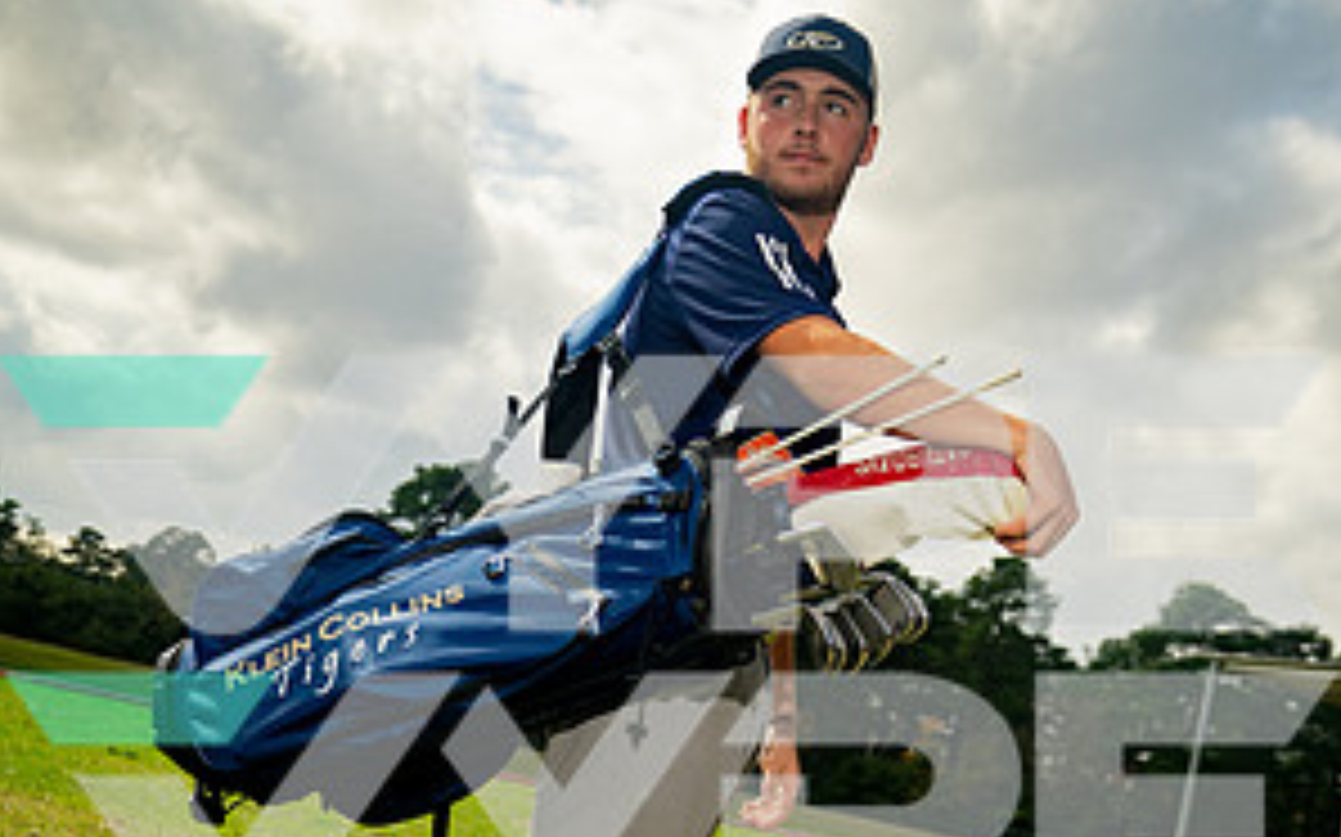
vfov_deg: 22.0
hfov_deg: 35.7
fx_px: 2082
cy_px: 814
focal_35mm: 57
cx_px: 670
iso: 160
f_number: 4.5
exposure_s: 1/250
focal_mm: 37
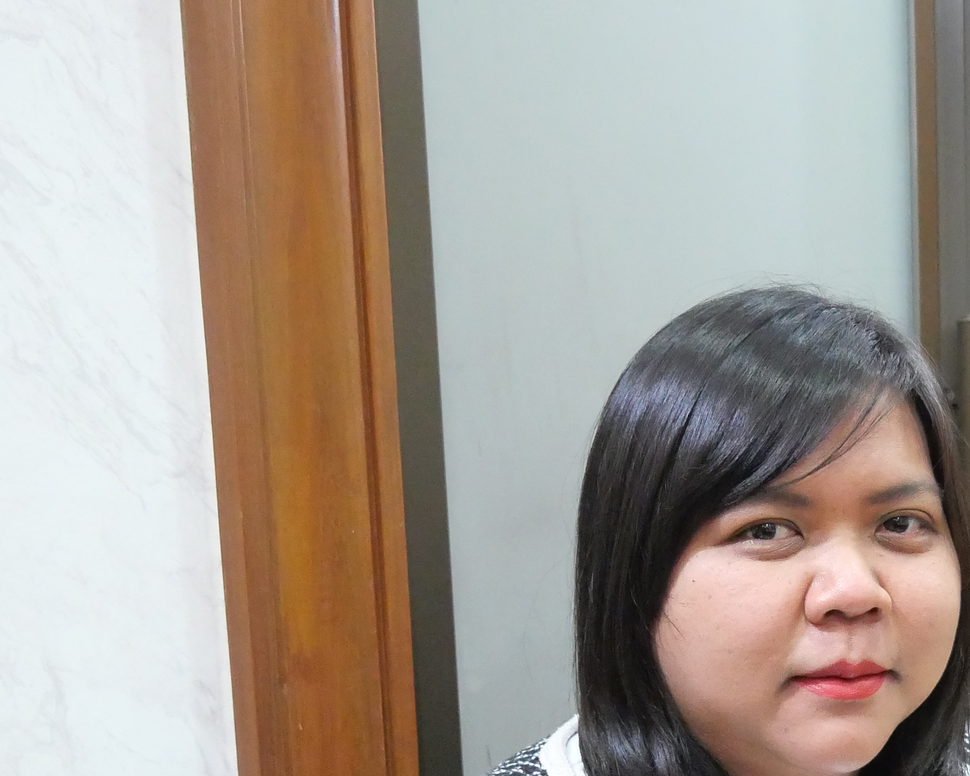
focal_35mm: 57
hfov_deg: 32.5
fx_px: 1636
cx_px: 706
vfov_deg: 25.1
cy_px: 814
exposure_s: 1/40
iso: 3200
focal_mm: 12
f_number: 3.5
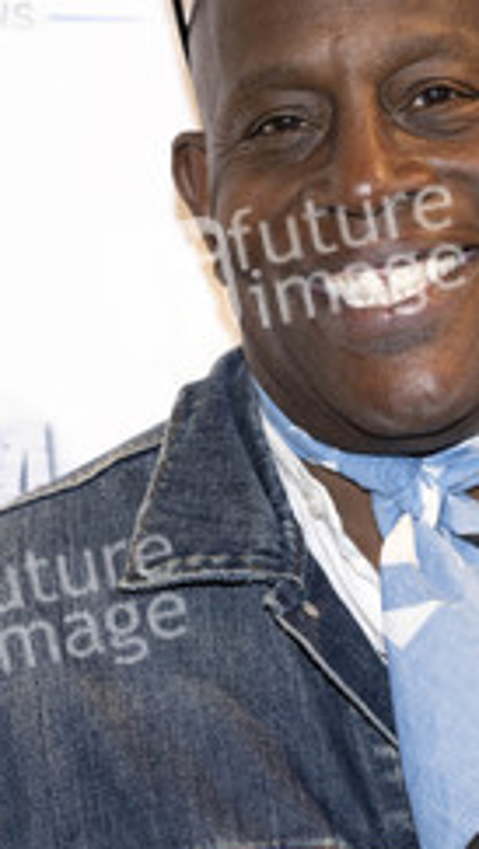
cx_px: 388
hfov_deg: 7.3
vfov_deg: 12.9
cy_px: 444
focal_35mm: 167
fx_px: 3764
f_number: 5.6
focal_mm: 97
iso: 800
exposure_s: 1/200
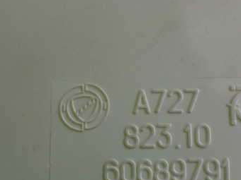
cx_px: 155
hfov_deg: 35.9
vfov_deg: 27.3
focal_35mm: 53
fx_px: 369
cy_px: 123
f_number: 2.3
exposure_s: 1/125
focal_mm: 5.4
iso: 200
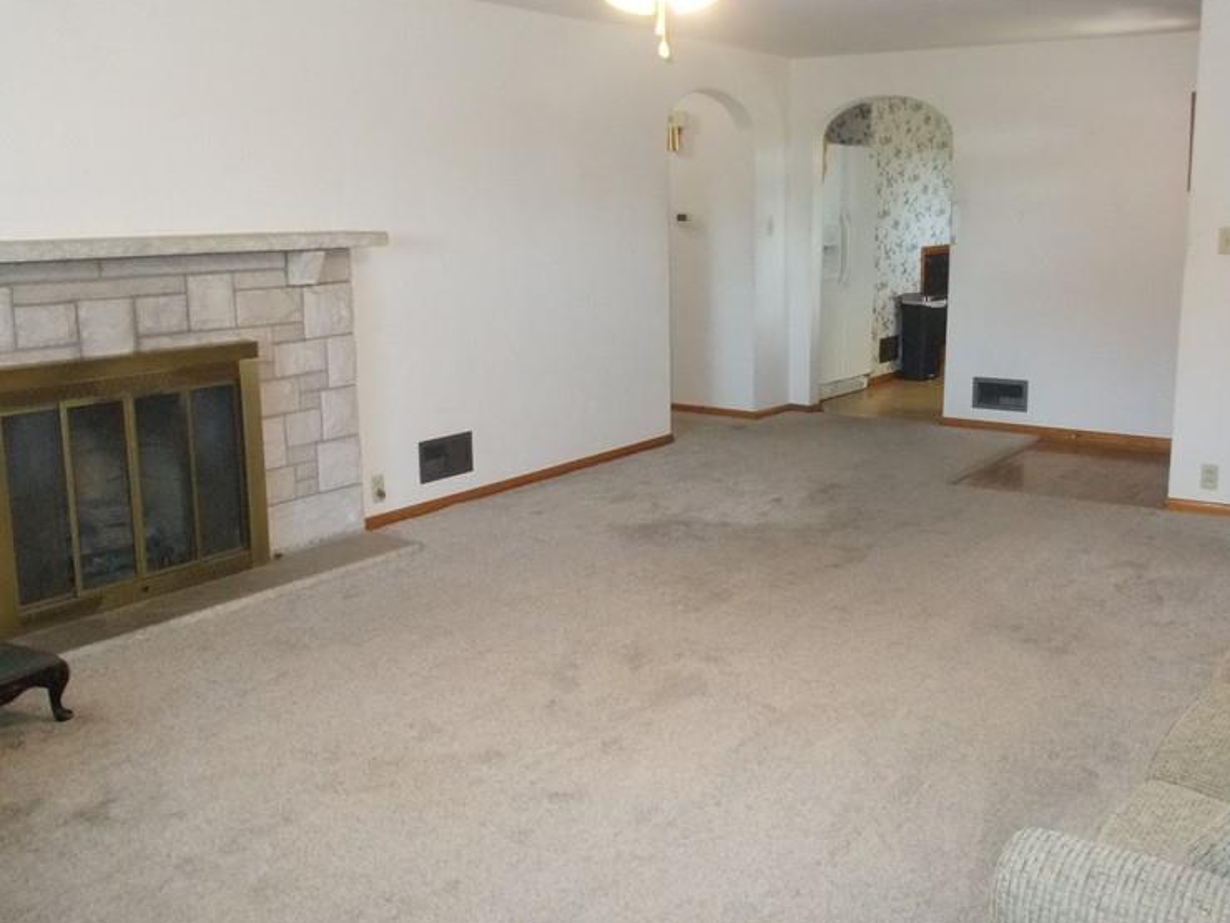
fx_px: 1279
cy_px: 467
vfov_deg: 39.7
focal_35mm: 36
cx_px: 718
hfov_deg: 51.1
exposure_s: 1/25
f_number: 3.2
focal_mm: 4.6
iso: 360
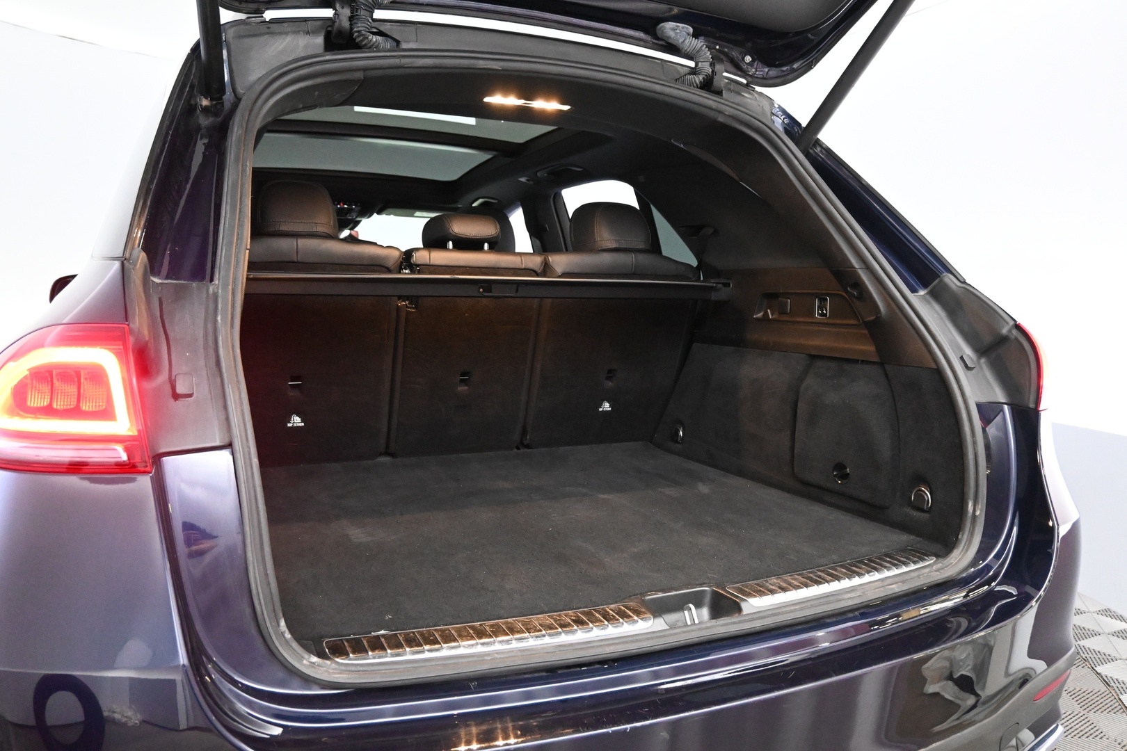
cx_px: 564
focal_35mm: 28
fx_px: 869
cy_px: 376
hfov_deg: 65.9
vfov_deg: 46.8
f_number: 4.5
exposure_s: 1/80
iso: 6400
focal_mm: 18.5
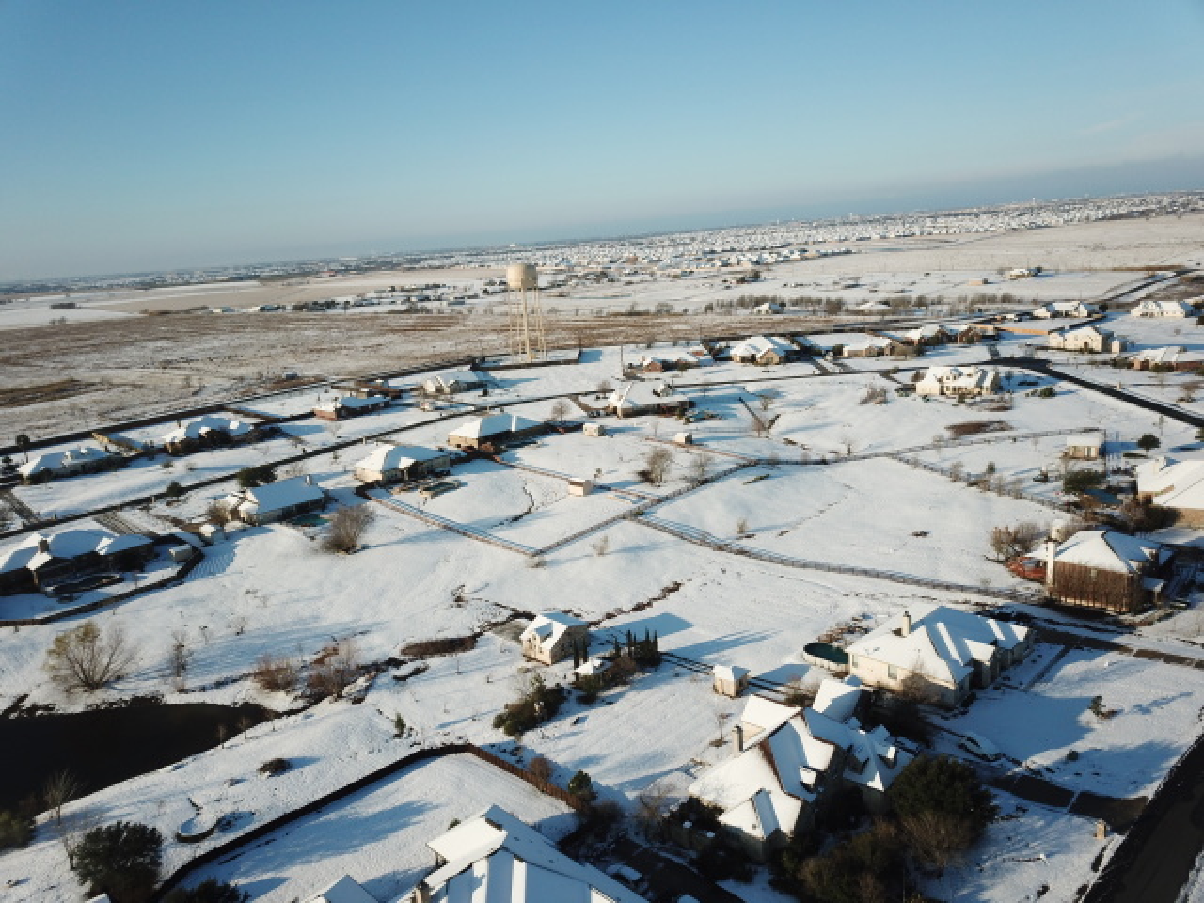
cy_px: 452
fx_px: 904
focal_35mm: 26
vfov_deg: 53.1
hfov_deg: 67.3
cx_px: 602
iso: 100
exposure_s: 1/100
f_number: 2.2
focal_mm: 4.73
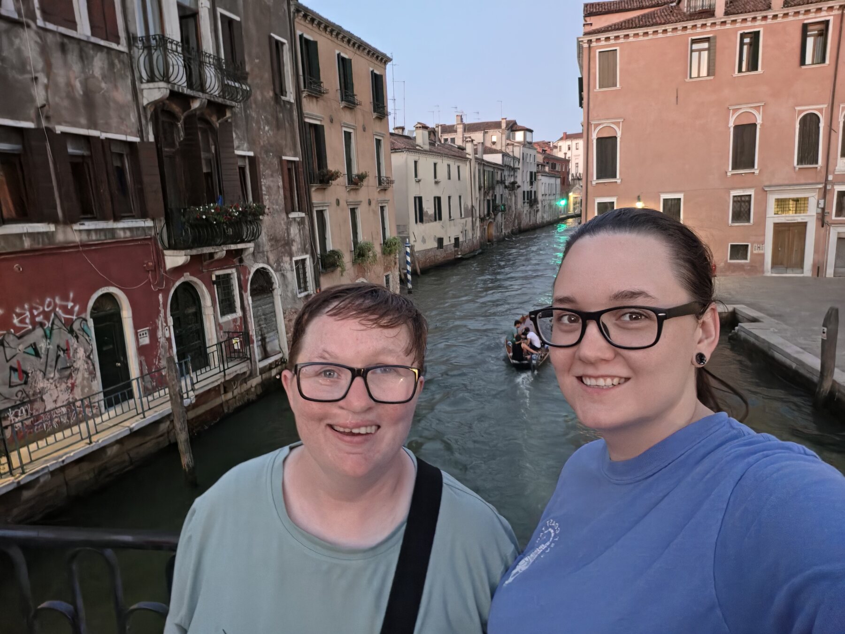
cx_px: 422
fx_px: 561
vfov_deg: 58.9
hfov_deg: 73.9
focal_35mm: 23
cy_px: 317
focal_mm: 3.3
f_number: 2.2
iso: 1000
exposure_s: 1/16.7
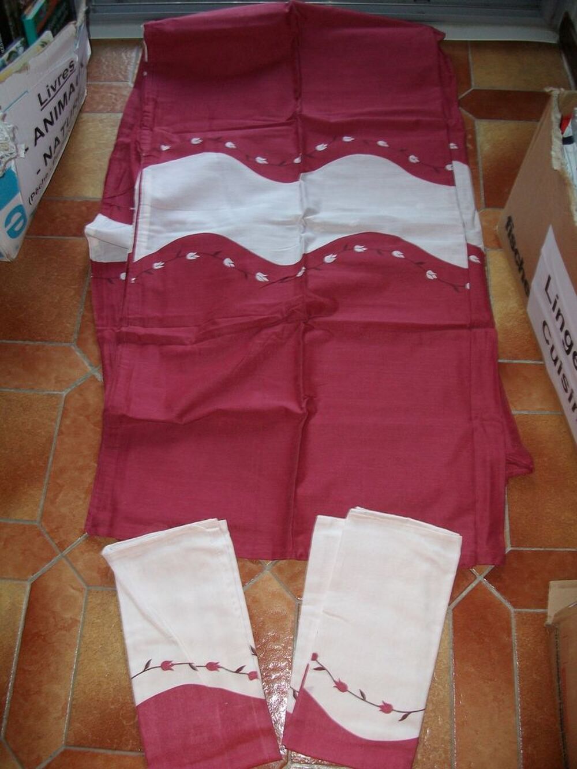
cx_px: 288
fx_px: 711
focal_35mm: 32
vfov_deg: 56.8
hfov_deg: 44.2
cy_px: 384
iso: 125
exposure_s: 1/40
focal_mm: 5.7
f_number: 2.9
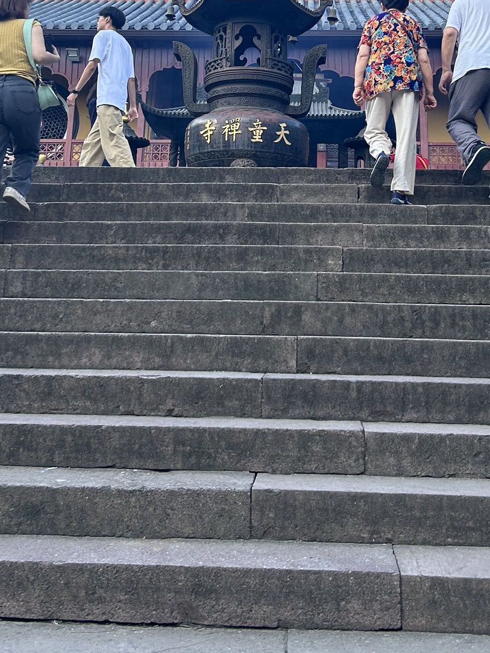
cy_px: 86
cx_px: 269
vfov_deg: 37.5
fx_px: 905
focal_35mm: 48
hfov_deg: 30.3
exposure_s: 1/1183
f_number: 1.5
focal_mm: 5.7
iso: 50
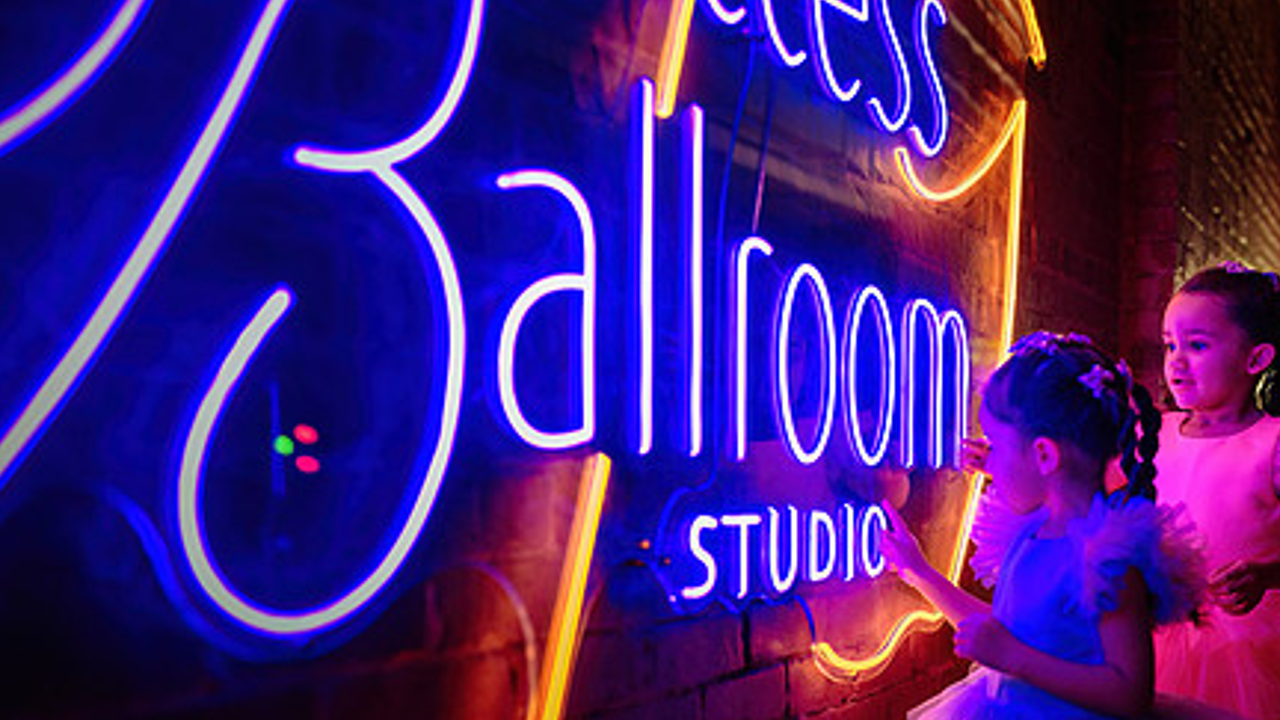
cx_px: 761
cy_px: 499
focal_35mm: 45
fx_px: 1527
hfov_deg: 45.3
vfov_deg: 26.3
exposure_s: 1/320
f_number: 2
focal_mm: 32
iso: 500
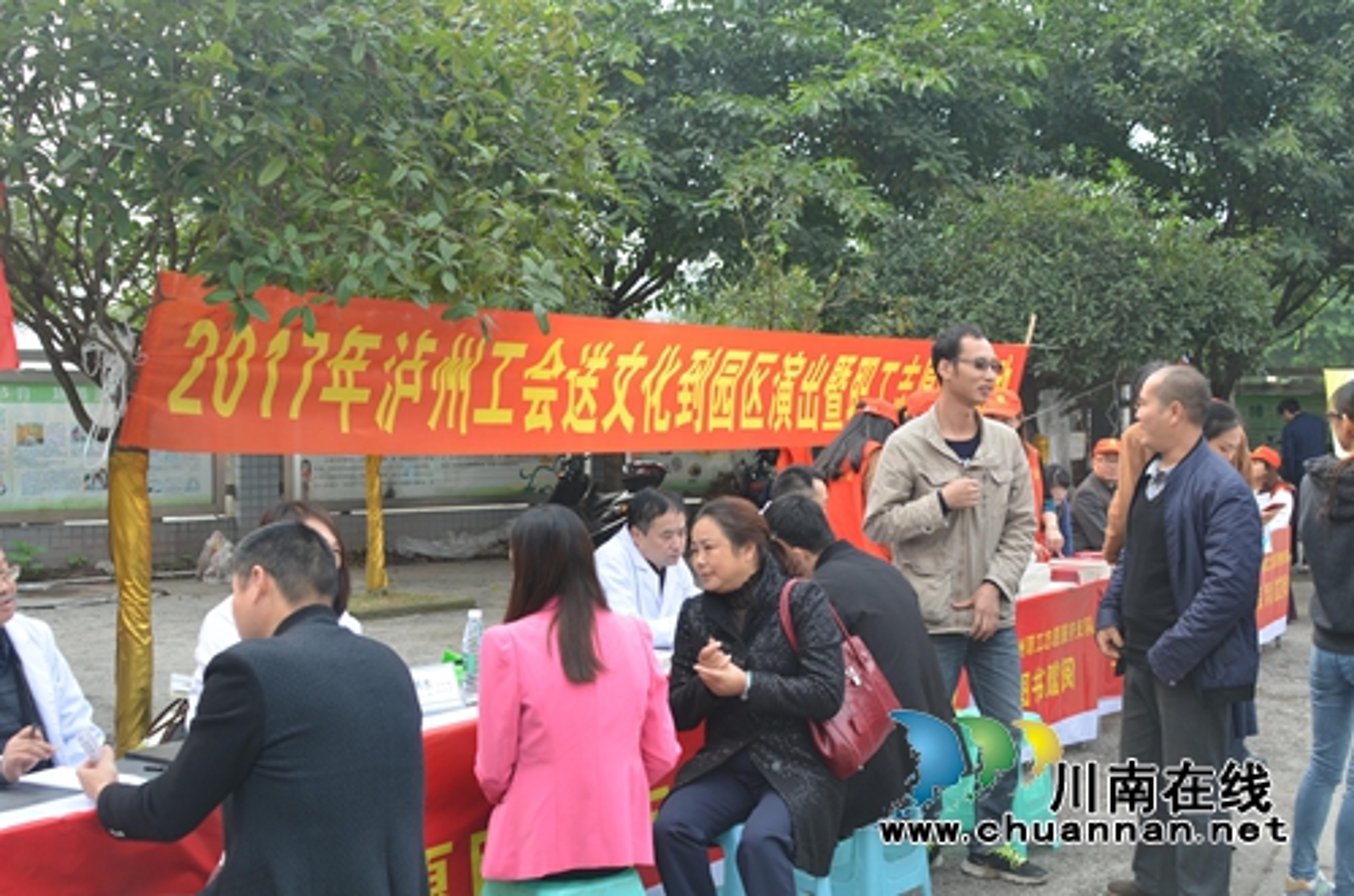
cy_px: 448
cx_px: 677
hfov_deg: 46.5
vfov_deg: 31.7
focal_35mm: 42
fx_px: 1576
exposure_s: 1/90
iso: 100
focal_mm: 28
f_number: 4.8
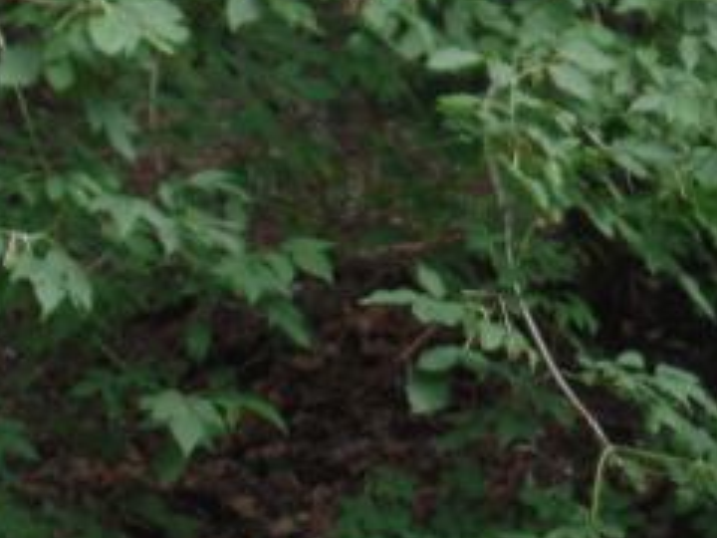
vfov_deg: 5.4
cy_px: 433
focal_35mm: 273
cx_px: 1297
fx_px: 5655
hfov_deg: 7.1
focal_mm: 11.4
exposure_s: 1/45
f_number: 3.6
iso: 100
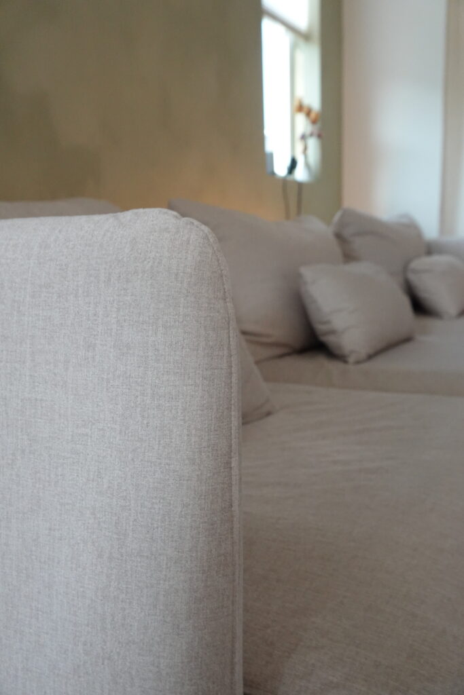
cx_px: 232
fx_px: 676
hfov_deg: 37.9
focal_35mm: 35
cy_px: 348
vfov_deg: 54.4
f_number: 4
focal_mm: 13.15
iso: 1000
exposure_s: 1/160
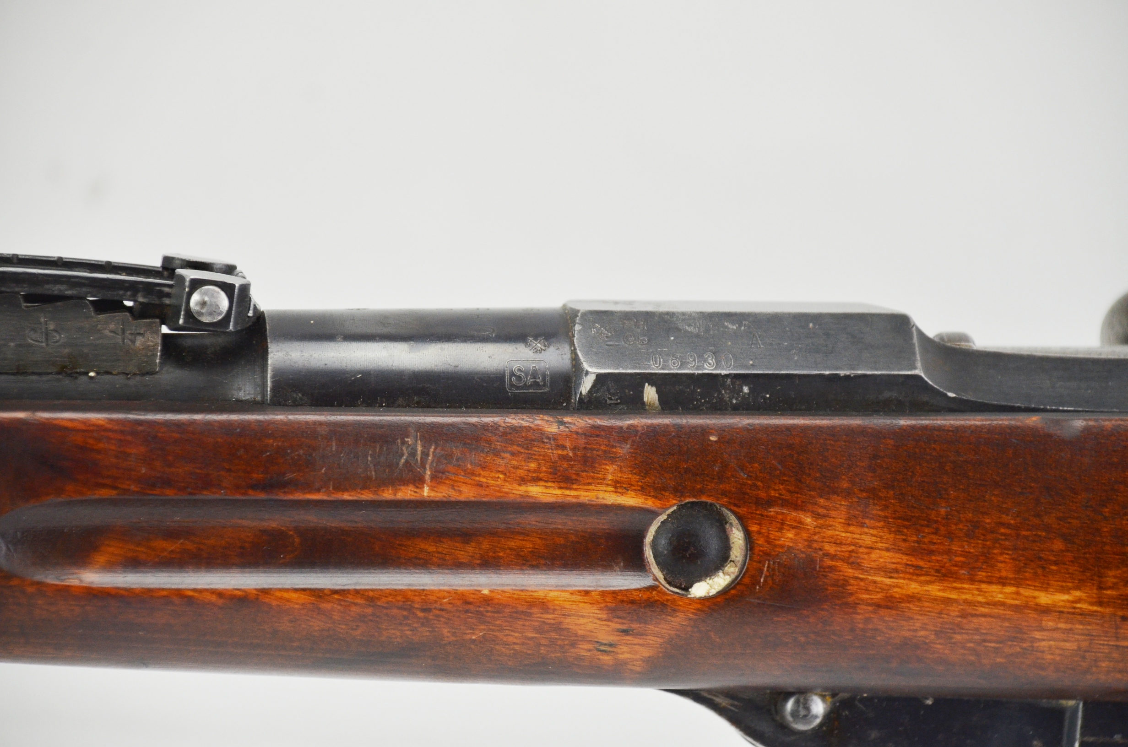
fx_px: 6332
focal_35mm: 202
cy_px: 374
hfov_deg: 10.2
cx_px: 564
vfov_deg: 6.8
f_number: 5.6
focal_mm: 135
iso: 800
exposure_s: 1/250
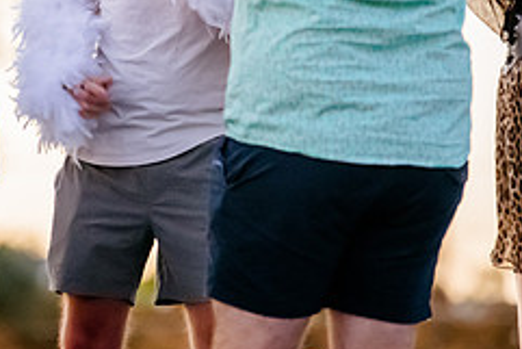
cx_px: 219
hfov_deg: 4.3
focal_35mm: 480
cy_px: -79
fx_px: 6964
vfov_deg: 2.9
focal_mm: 180
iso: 6400
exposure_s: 1/125
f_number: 2.8
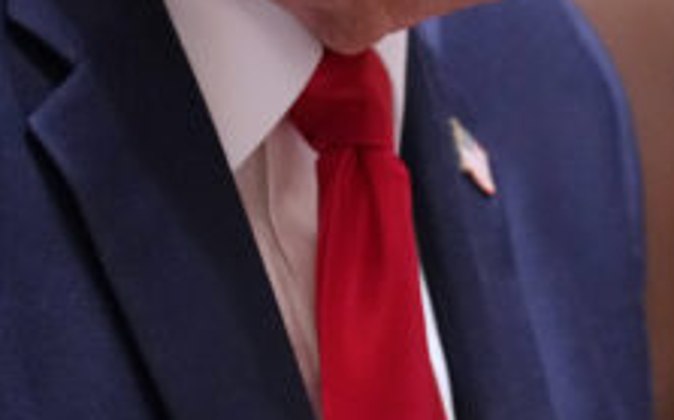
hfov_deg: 2.2
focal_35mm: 936
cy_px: 80
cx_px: 744
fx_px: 17180
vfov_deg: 1.4
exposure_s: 1/160
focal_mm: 200
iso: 3200
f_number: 2.8
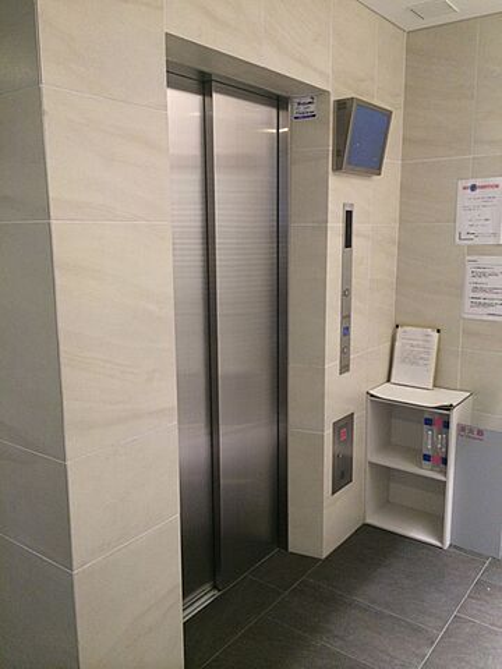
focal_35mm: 30
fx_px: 580
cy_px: 334
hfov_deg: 46.8
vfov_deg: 60.0
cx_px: 251
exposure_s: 1/25
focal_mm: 4.12
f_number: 2.2
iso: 320
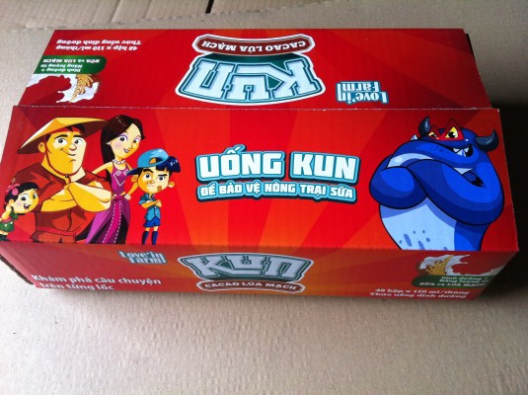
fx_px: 533
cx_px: 264
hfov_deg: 52.7
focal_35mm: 35
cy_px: 198
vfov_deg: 40.6
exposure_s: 1/40
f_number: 2.8
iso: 80
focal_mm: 3.85
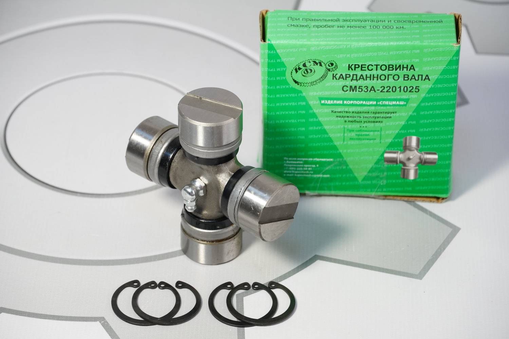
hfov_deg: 15.2
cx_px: 254
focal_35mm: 135
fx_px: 1909
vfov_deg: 10.2
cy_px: 170
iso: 2000
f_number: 5.6
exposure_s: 1/160
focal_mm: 90
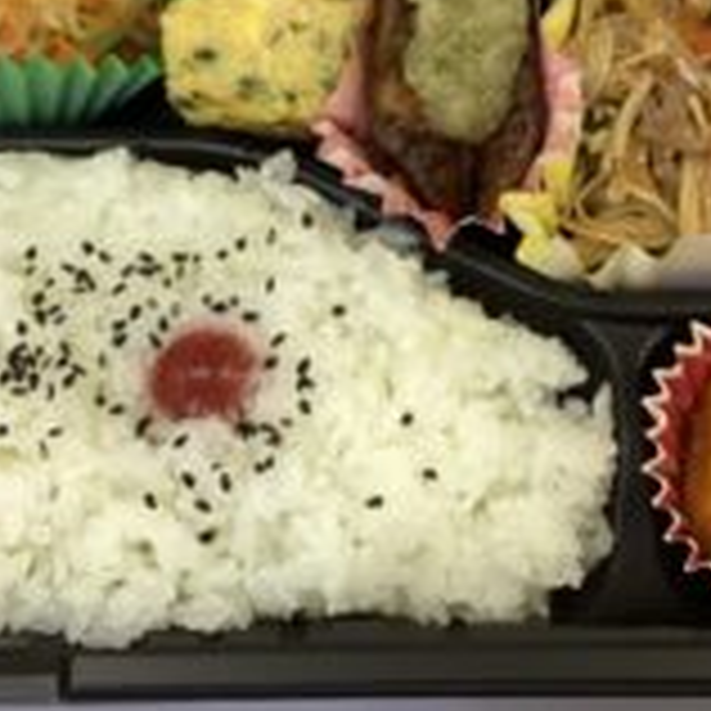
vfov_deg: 26.3
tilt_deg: -65.5
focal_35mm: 65
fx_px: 1510
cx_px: 353
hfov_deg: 26.5
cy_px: 218
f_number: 2.4
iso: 125
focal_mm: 3.3
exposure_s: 1/50
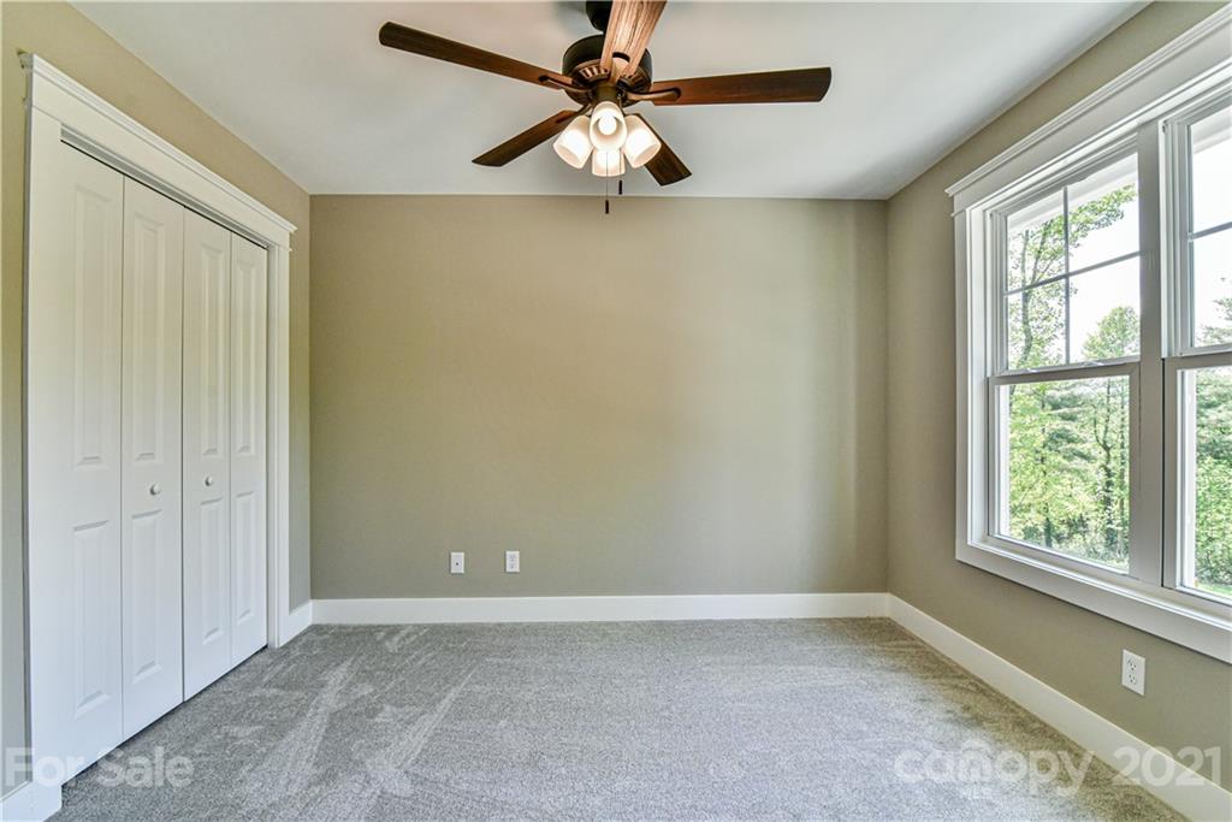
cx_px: 616
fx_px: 548
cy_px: 411
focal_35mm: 16
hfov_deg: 96.7
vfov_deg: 73.8
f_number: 8
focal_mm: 16
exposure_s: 1/250
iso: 1600
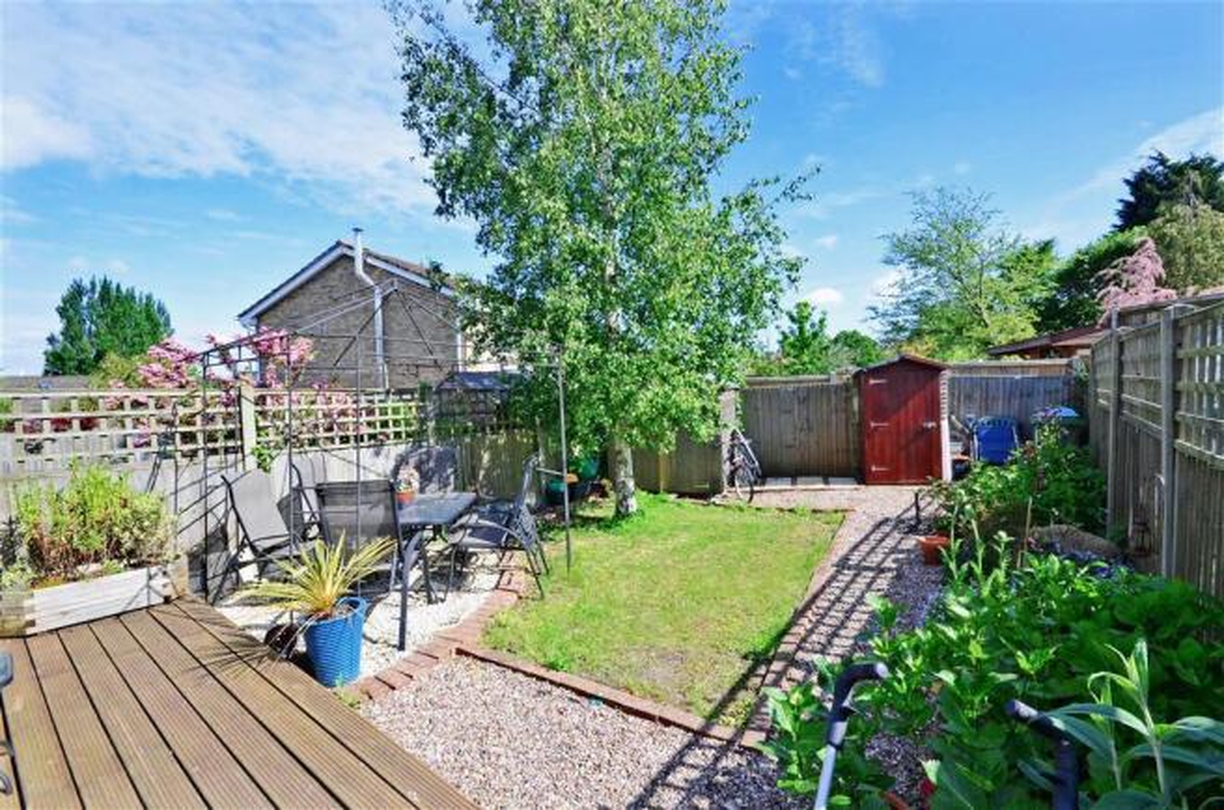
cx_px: 612
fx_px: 509
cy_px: 405
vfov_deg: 77.0
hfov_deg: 100.5
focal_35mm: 15
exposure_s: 1/40
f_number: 16
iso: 200
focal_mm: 10
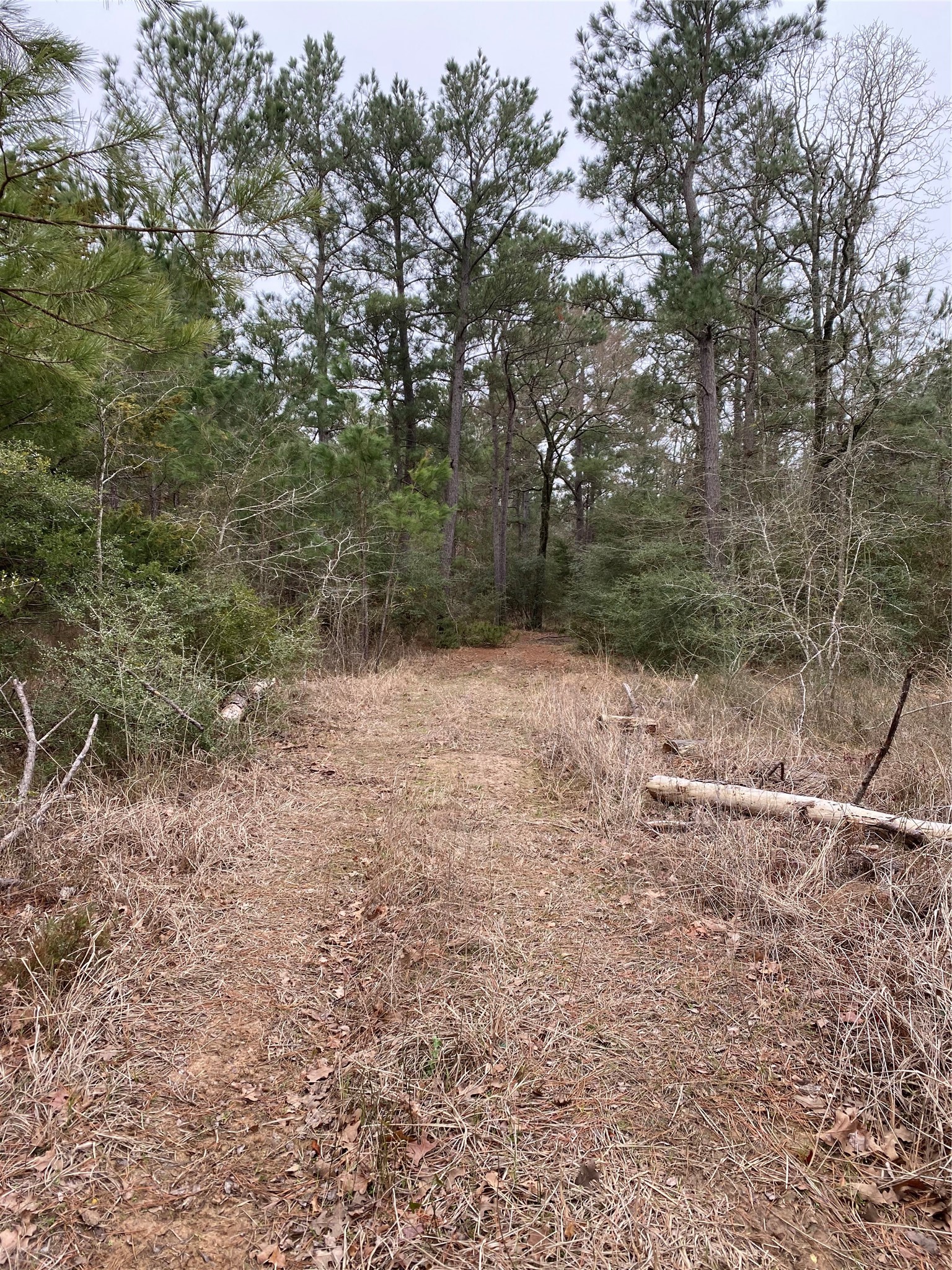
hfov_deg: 53.1
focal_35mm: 26
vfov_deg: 67.3
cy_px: 635
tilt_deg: -1.6
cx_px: 476
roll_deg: -1.2
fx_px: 953
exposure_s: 1/311
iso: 32
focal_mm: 4.25
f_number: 1.8
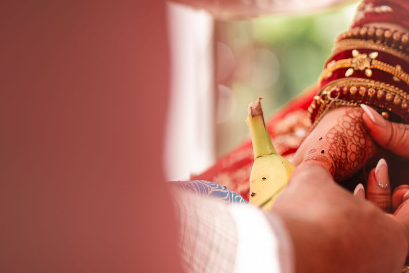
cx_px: 346
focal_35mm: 167
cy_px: 153
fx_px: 1898
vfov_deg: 8.2
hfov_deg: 12.2
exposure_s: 1/1000
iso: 100
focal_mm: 85
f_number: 2
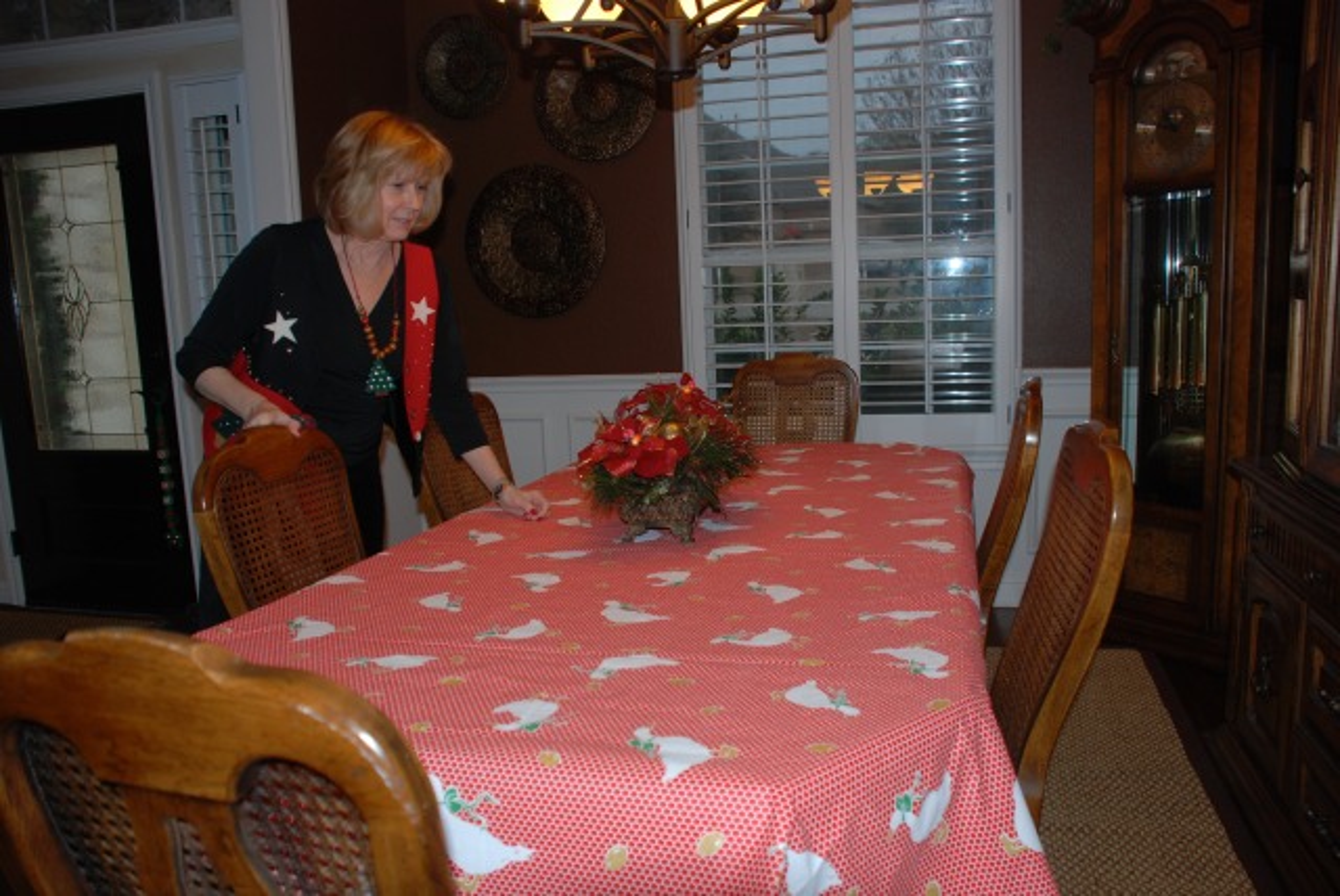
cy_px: 448
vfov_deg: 43.7
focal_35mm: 30
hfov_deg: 61.9
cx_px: 670
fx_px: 1118
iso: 200
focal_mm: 20
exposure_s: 1/60
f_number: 3.8
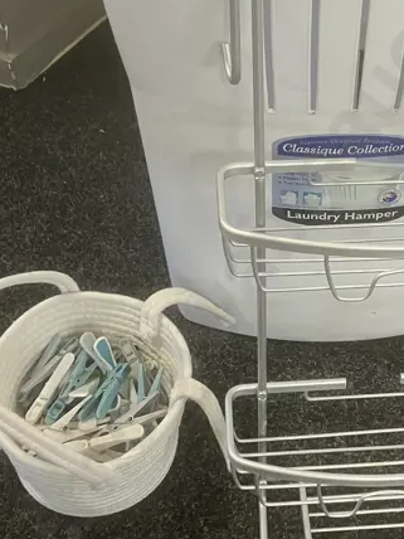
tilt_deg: -42.8
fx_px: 1043
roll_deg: -2.5
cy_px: 185
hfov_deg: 21.7
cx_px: 313
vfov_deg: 28.8
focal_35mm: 67
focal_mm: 3.99
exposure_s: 1/50
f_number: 1.8
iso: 160
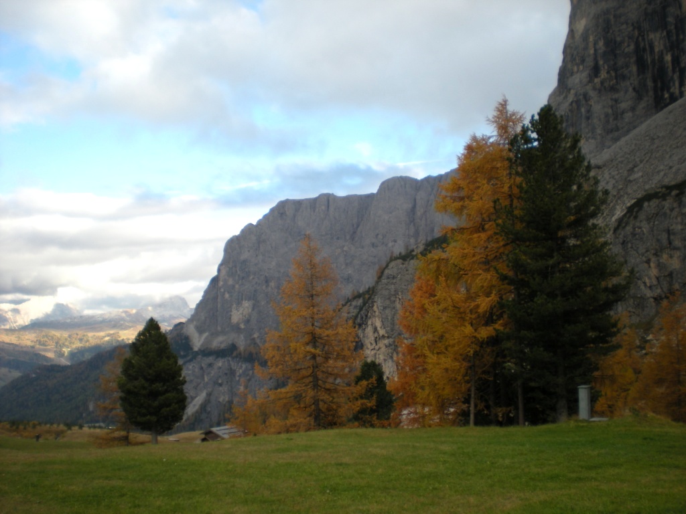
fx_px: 753
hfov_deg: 49.0
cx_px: 343
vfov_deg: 37.7
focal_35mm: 38
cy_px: 257
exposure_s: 1/230
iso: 64
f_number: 3.1
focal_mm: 6.3
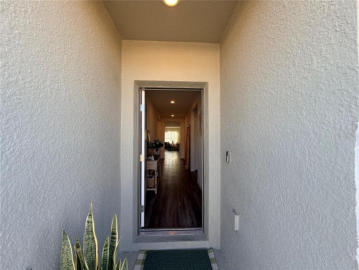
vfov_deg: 85.7
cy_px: 135
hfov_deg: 102.1
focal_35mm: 14
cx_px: 180
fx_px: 145
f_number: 2.2
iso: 40
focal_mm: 2.22
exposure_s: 1/120
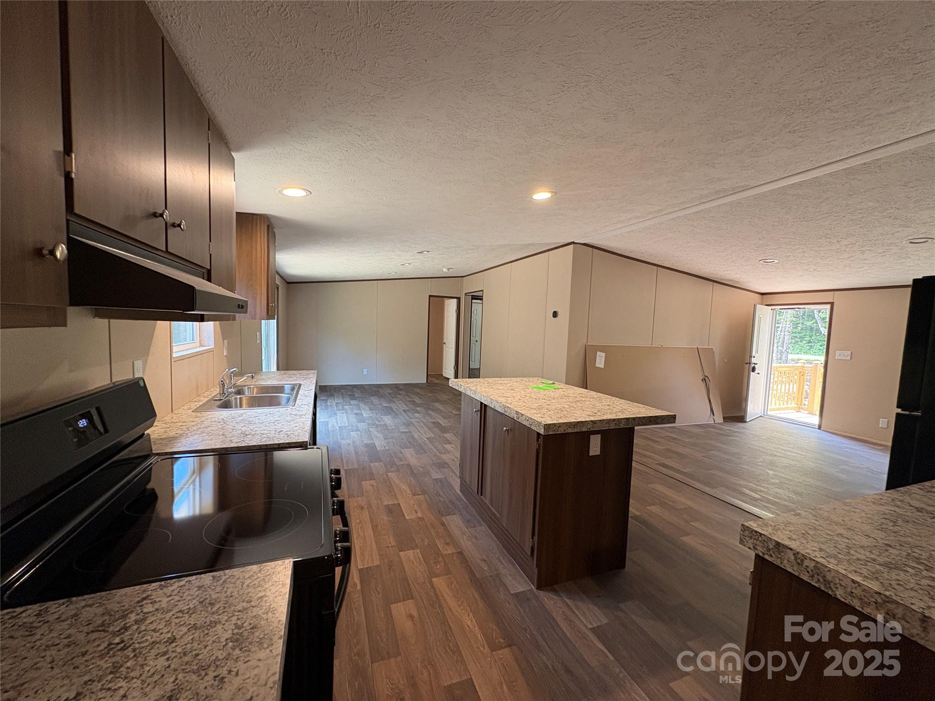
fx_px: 378
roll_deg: -2.1
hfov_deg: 102.1
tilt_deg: -3.7
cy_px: 350
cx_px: 468
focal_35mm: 14
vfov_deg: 85.7
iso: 160
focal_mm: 2.22
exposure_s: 1/60
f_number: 2.2
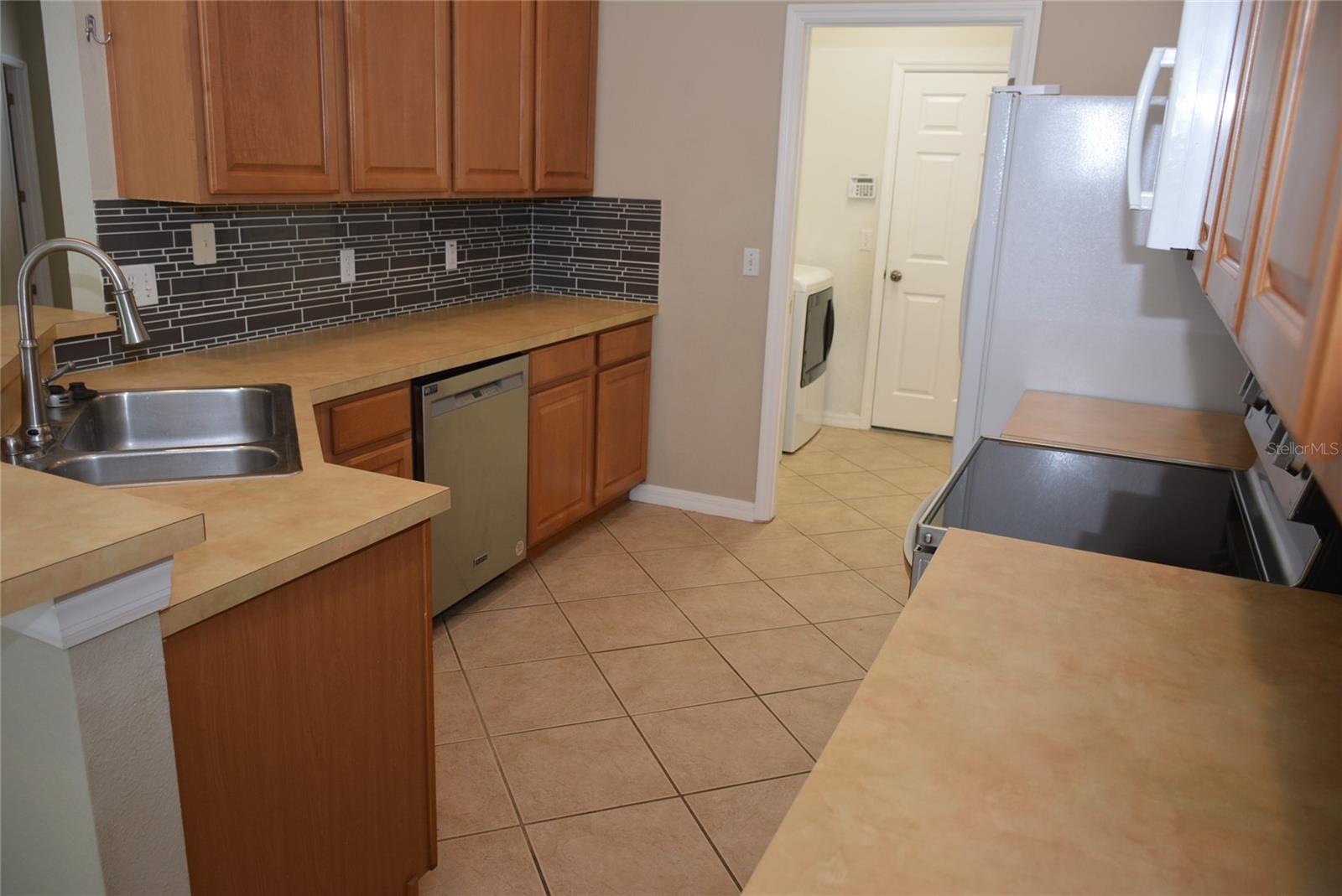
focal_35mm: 27
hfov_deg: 67.3
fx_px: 1007
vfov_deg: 48.0
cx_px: 671
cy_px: 448
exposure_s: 1/60
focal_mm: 18
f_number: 4
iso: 320
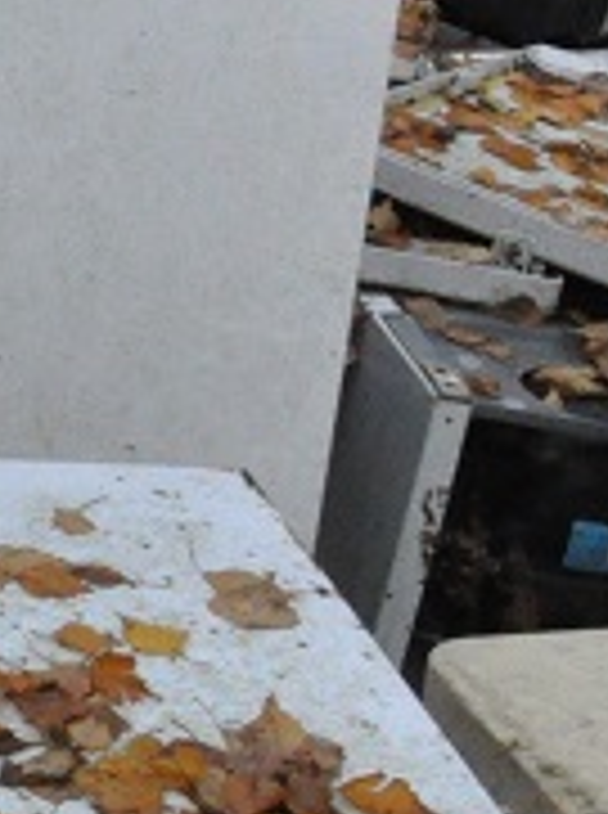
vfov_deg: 14.0
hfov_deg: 8.3
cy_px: -76
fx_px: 3243
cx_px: -1450
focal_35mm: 138
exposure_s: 1/400
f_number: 20
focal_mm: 18
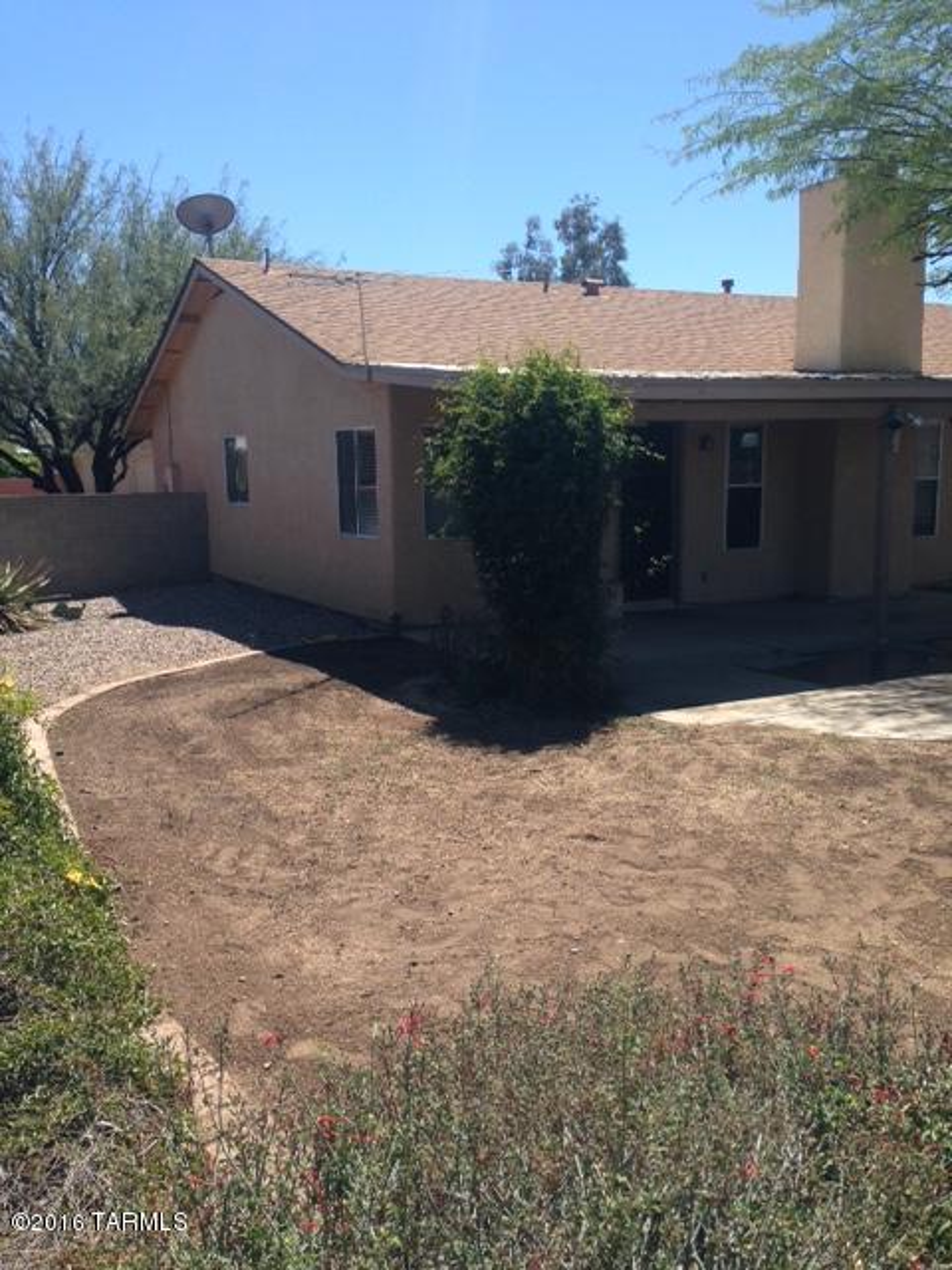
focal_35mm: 33
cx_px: 476
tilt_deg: -5.9
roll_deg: +0.4
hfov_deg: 42.9
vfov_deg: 55.4
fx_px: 1210
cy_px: 635
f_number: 2.4
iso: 50
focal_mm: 4.12
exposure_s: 1/1153
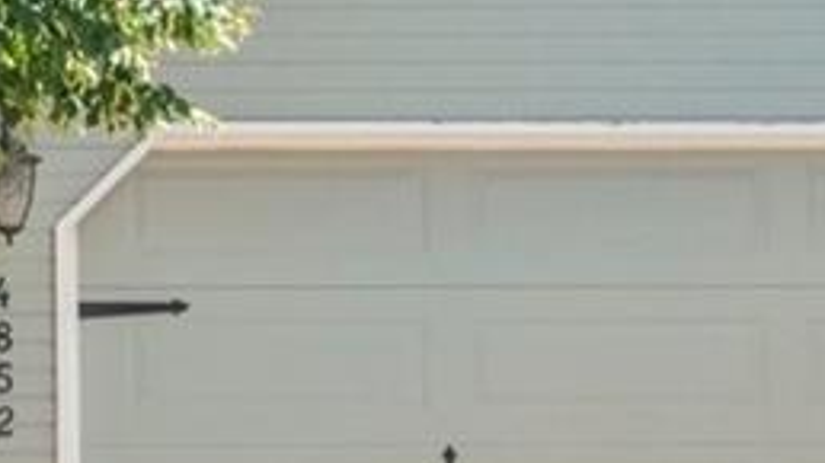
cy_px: 161
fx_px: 4112
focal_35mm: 188
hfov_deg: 11.4
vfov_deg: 6.5
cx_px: 13
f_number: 8
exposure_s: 1/500
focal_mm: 29
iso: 400
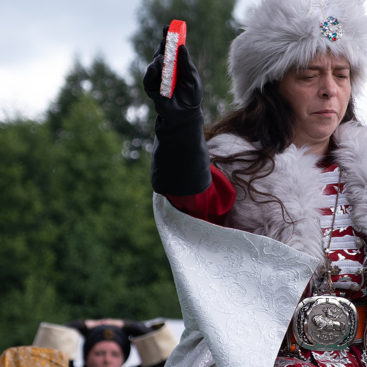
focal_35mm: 229
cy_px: 175
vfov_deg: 7.6
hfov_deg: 7.6
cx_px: 265
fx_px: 2747
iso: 500
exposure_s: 1/1250
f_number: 3.6
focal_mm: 55
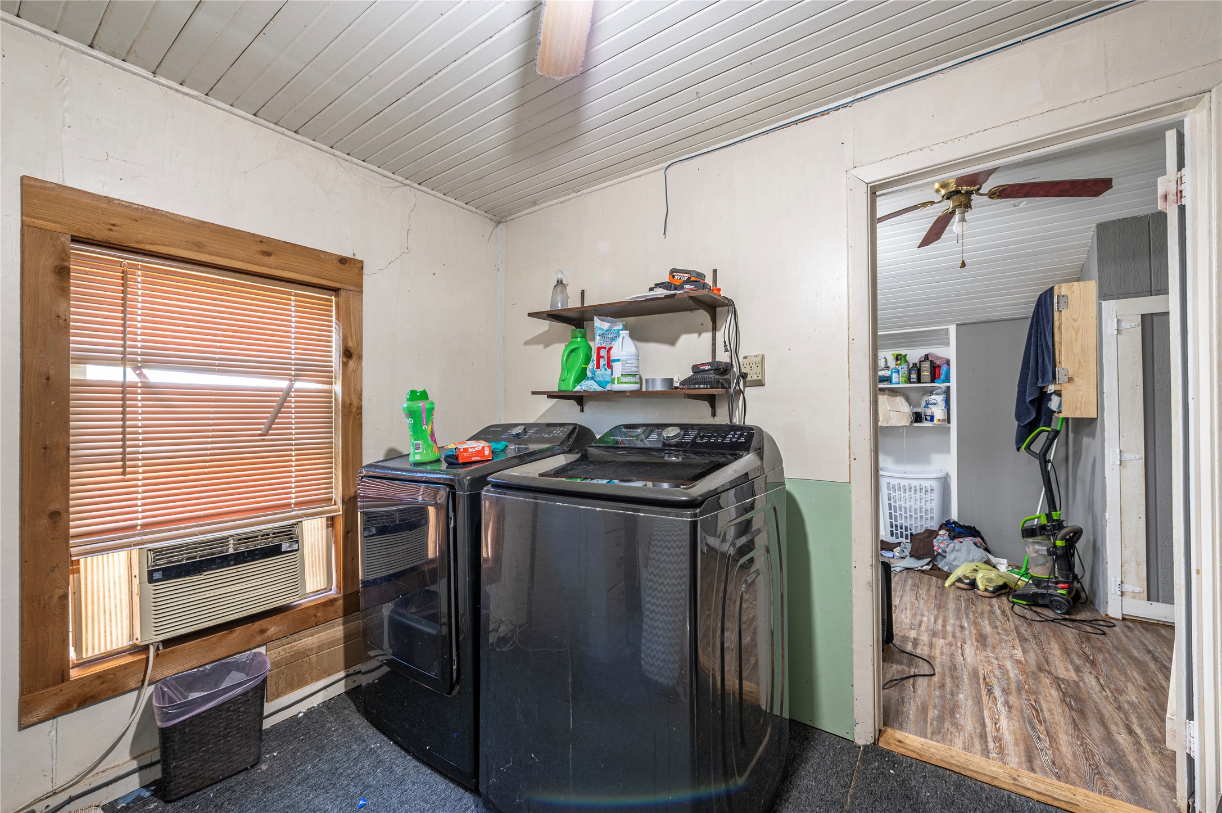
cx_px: 611
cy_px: 406
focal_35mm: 14
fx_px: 475
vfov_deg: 81.1
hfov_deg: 104.3
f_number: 8
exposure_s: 1
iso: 100
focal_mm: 14
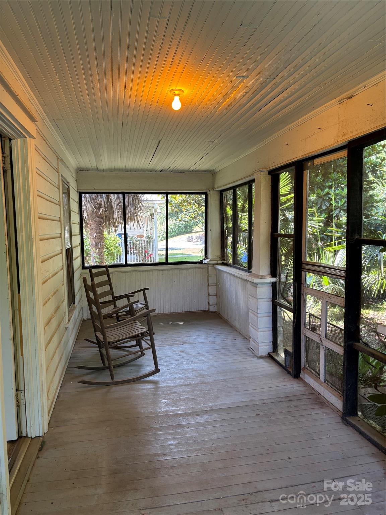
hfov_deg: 53.1
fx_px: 387
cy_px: 258
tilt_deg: -3.4
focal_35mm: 26
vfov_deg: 67.3
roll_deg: +1.6
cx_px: 193
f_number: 1.6
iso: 80
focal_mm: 5.96
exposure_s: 1/60
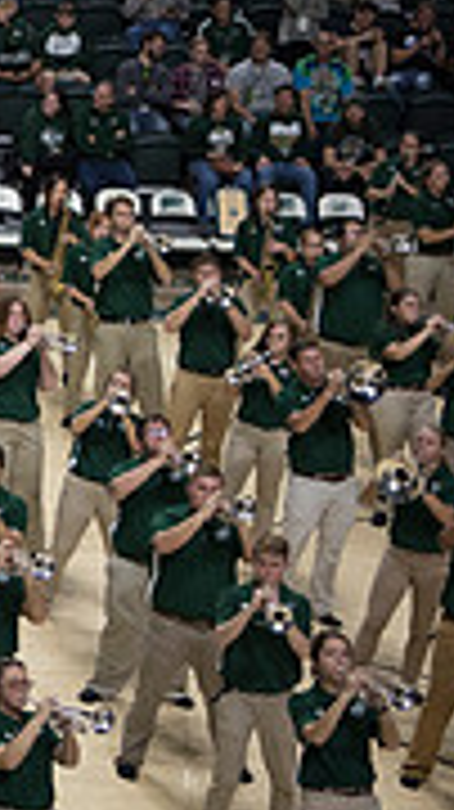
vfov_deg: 12.2
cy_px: 322
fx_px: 3774
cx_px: -724
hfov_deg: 6.5
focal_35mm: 176
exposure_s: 1/1000
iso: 2000
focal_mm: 52
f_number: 2.8
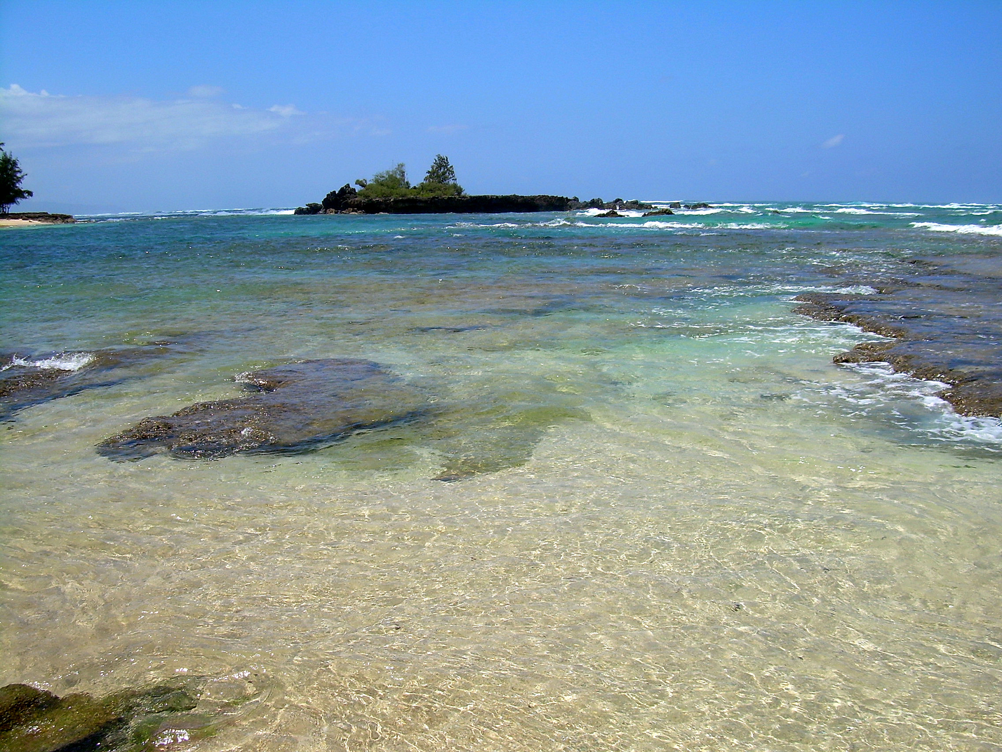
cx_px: 501
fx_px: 1100
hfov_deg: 49.0
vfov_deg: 37.7
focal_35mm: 38
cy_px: 376
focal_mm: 6.3
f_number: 4.6
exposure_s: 1/707
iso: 50
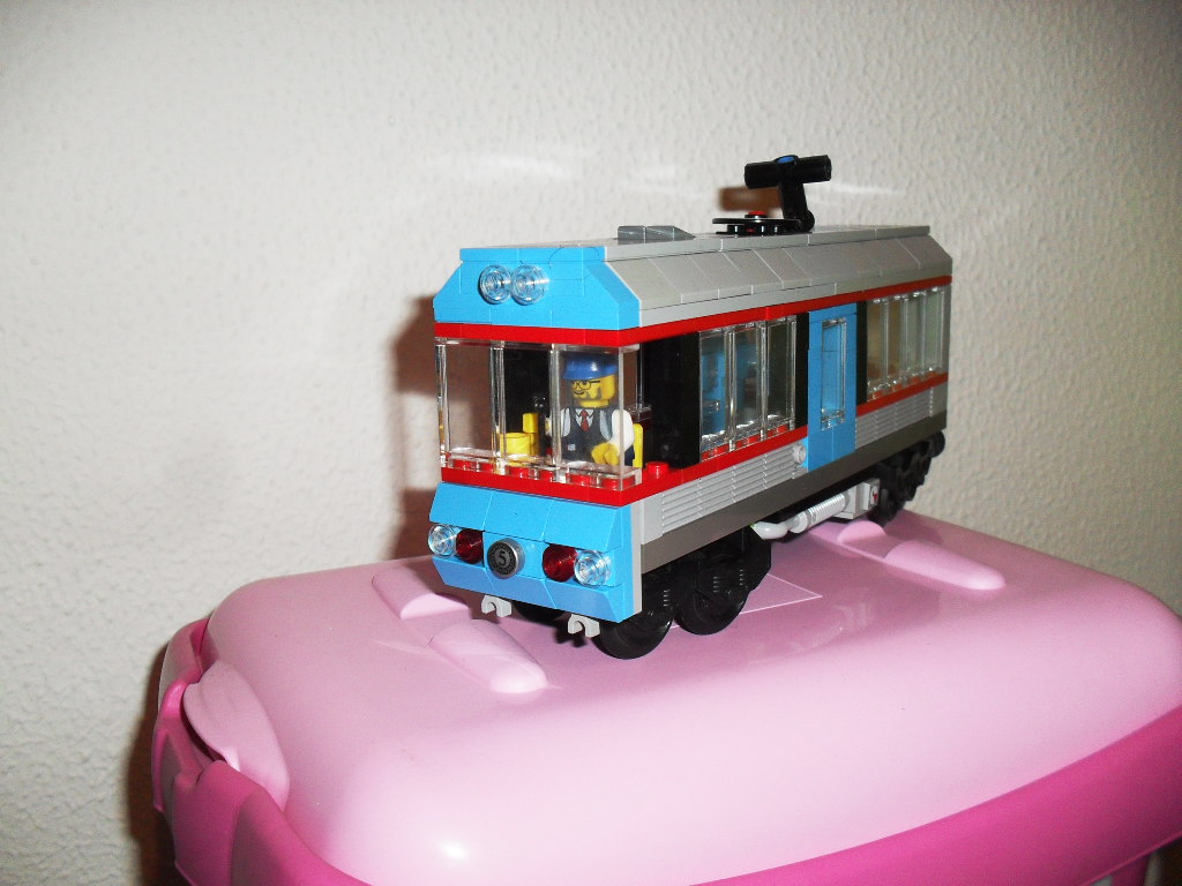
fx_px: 1195
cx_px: 591
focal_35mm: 35
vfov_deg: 40.7
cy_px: 443
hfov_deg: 52.6
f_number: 3.2
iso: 200
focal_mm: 6.3
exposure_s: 1/45
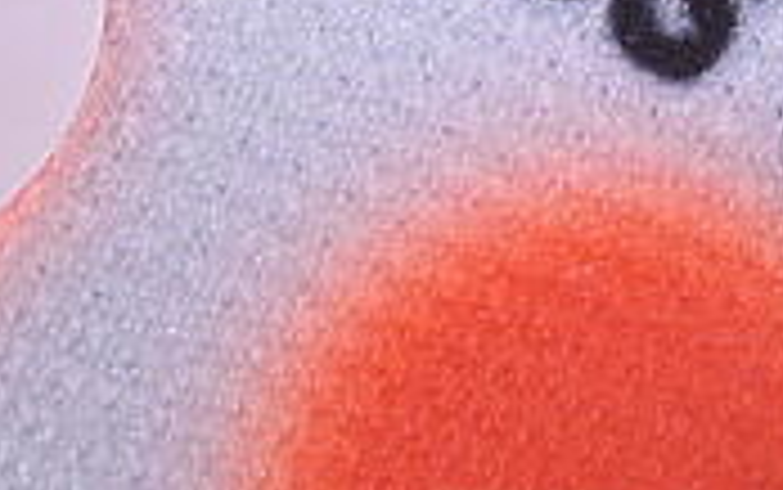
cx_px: 27
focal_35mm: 475
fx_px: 10143
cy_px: -566
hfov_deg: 4.4
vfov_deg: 2.8
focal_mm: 50
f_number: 7.1
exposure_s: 1/80
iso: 160
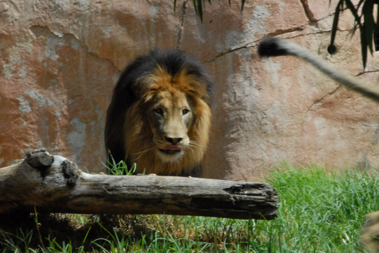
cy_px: 126
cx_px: 190
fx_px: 3161
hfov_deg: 6.9
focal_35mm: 300
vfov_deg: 4.6
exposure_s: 1/125
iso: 1100
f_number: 32
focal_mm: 200
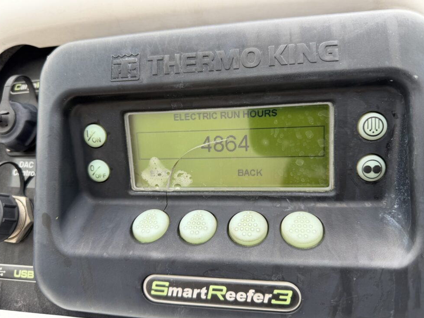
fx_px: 306
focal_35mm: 25
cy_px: 154
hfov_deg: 69.4
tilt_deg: +9.4
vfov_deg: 54.9
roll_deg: -0.4
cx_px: 208
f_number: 1.78
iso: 80
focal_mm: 6.76
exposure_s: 1/589
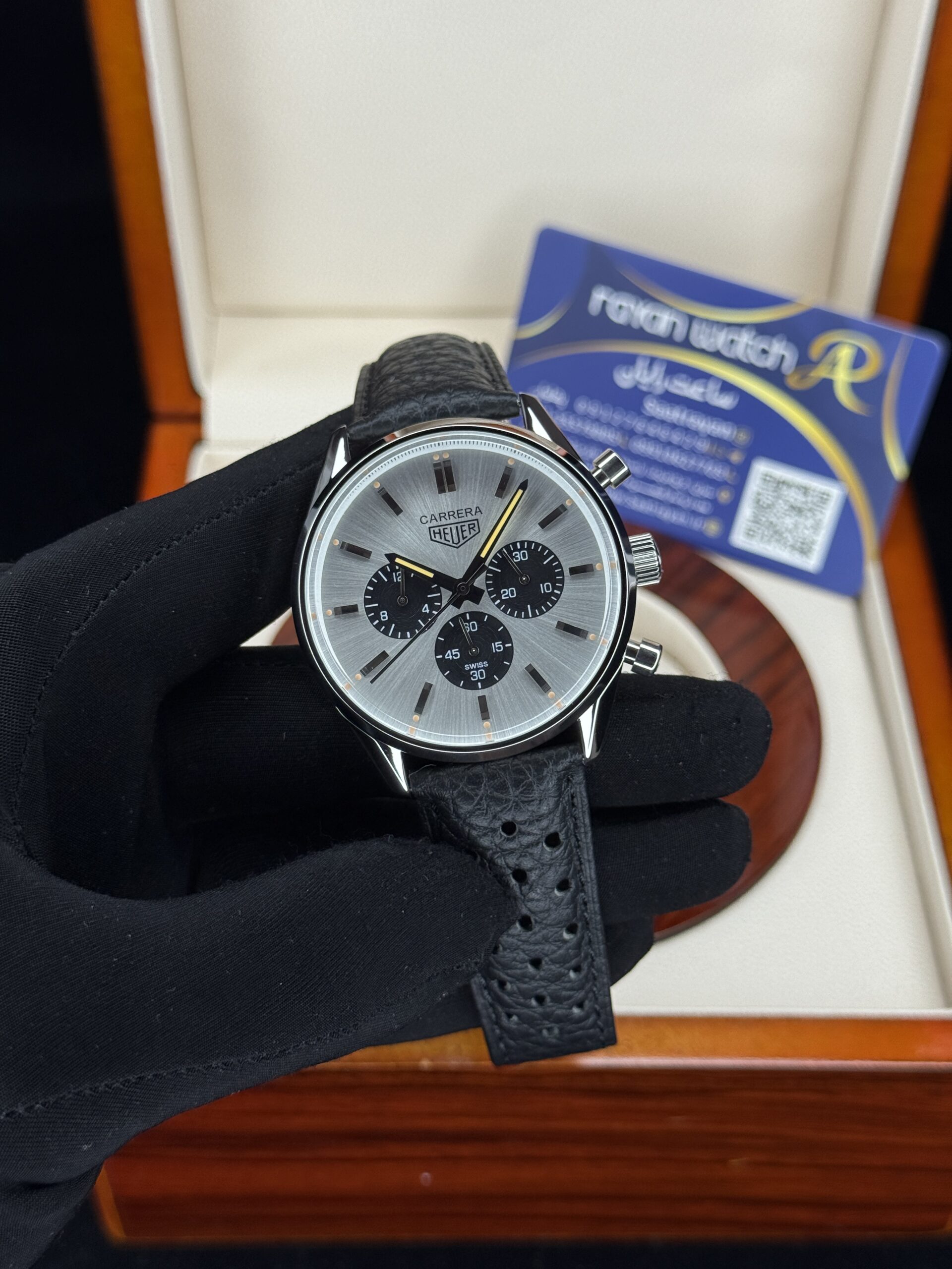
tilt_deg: -46.6
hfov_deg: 30.3
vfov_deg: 39.7
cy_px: 634
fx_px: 1760
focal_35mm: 48
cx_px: 476
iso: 80
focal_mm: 6.76
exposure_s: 1/288
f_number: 1.78
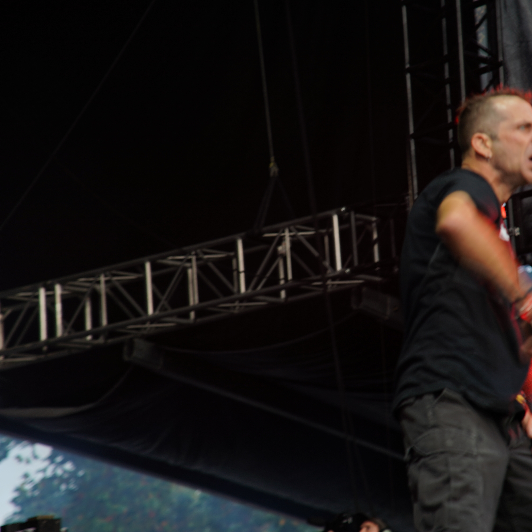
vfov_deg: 13.0
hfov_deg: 13.0
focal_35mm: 134
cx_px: 323
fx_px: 2330
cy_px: 266
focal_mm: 105
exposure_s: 1/40
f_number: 4.5
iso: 100
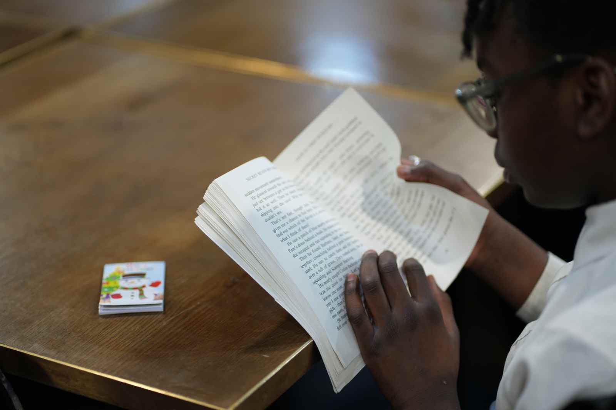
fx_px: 1454
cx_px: 308
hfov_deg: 23.9
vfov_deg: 16.1
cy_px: 205
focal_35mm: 85
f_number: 1.8
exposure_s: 1/100
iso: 640
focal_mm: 85
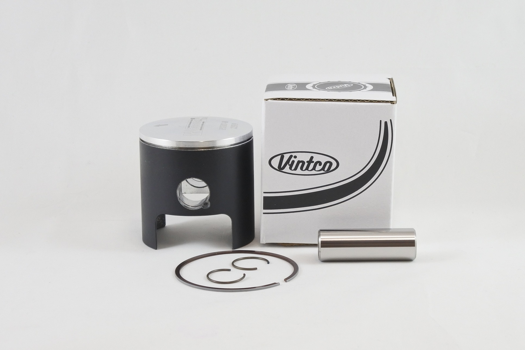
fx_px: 875
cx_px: 262
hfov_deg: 33.4
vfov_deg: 22.6
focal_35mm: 60
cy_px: 175
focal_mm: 22.3
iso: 500
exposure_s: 1/125
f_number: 4.8
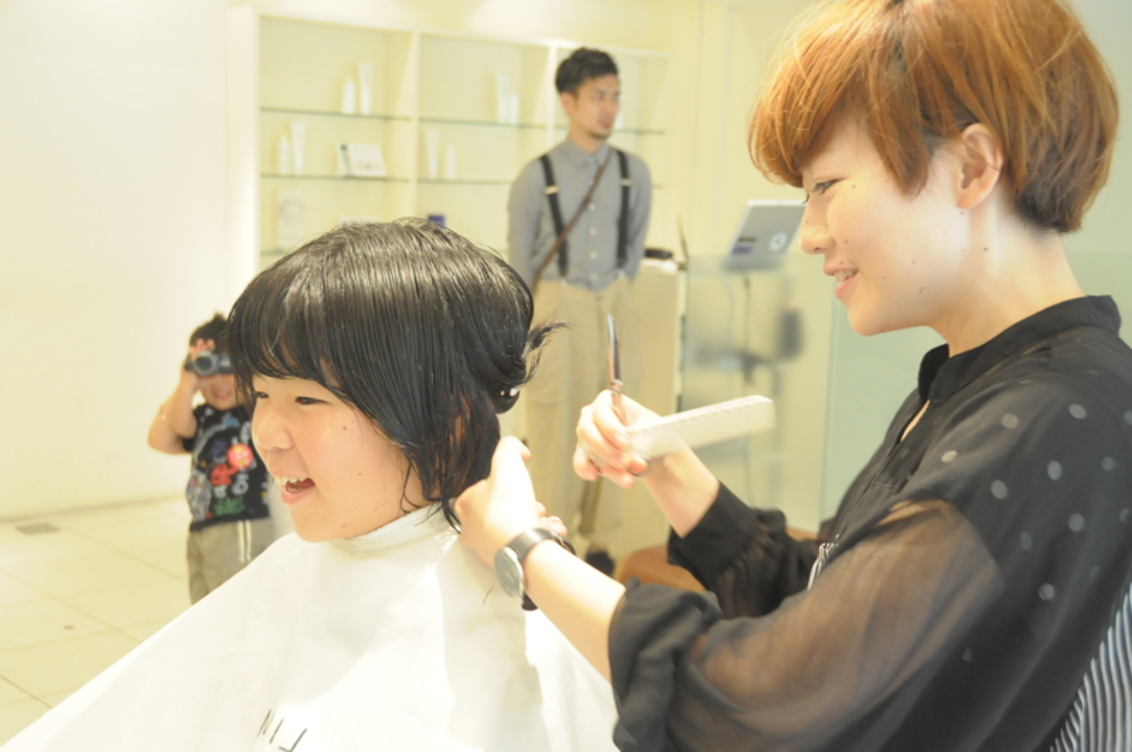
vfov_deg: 25.7
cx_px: 566
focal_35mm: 52
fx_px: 1648
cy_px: 376
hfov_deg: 37.9
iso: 1250
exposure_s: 1/40
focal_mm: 35
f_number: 5.6
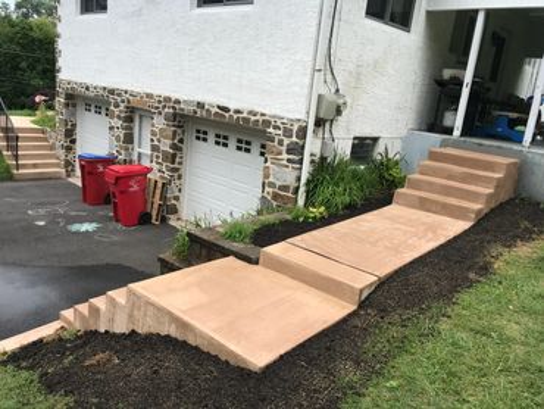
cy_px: 204
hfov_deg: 63.4
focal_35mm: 28
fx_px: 440
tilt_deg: -12.0
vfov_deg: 49.8
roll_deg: -6.7
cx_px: 272
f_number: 1.8
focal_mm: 3.99
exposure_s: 1/1330
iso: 20
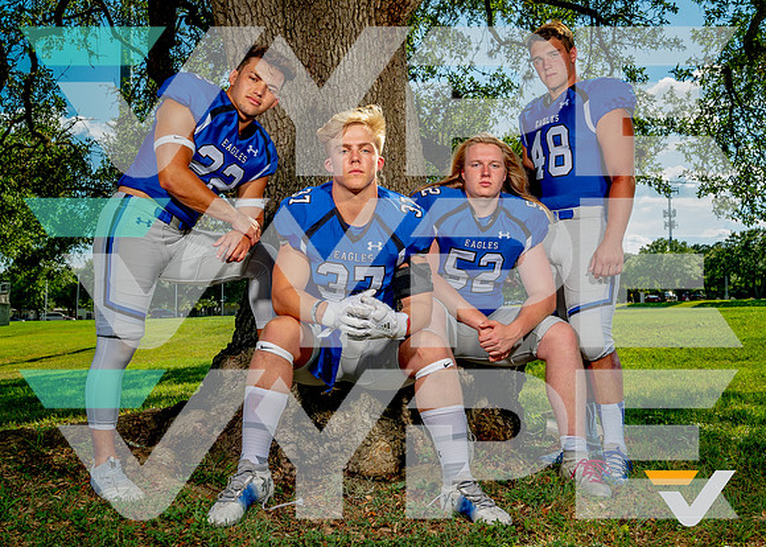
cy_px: 280
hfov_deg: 51.9
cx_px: 385
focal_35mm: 36
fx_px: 787
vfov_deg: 38.3
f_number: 8
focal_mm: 31
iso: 100
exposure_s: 1/125
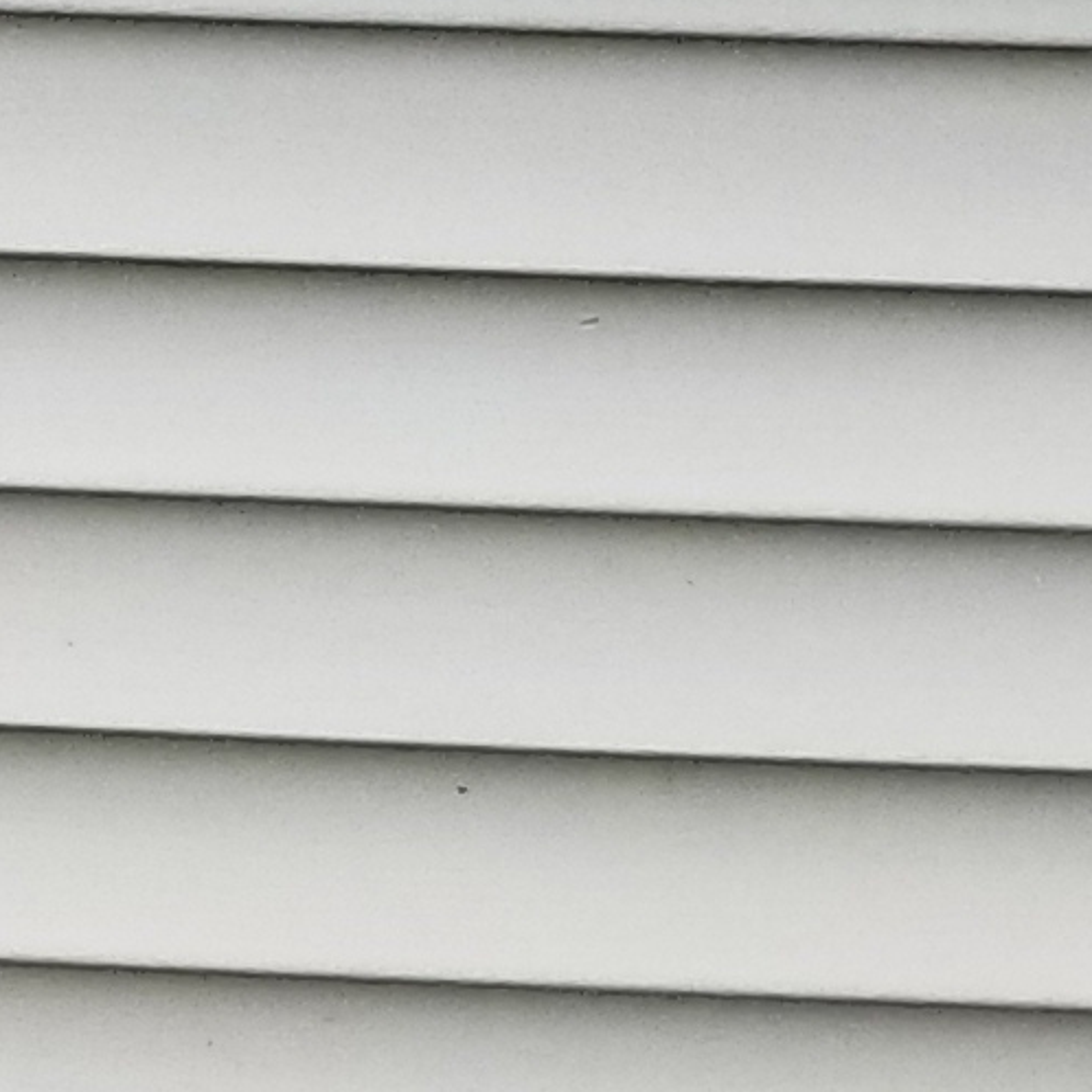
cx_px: -3180
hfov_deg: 7.2
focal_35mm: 186
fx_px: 6638
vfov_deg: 9.0
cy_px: -853
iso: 160
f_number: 1.7
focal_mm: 4.25
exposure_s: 1/60
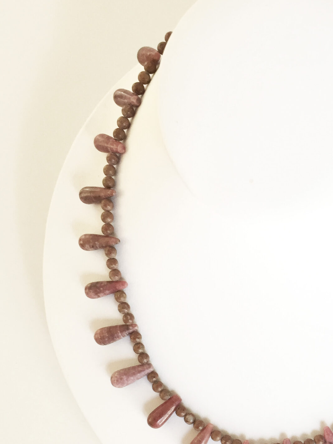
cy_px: 360
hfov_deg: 27.4
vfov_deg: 35.5
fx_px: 667
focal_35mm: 52
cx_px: 276
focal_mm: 4.15
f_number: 2.2
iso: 32
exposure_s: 1/30
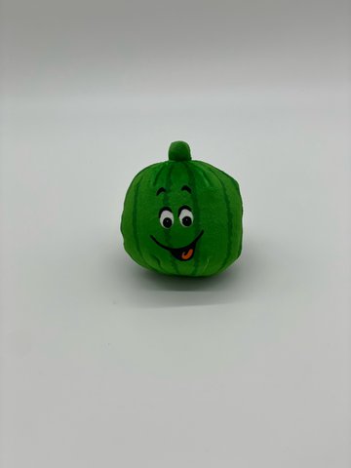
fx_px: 703
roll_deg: +2.8
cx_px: 176
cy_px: 234
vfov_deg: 36.8
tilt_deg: -30.8
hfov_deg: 28.0
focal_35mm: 52
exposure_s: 1/264
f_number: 2
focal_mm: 6
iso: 32
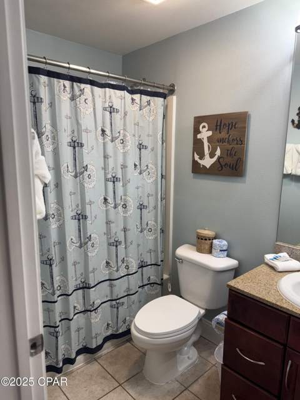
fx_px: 277
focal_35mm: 24
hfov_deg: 56.8
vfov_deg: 71.6
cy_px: 200
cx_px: 150
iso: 125
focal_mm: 6.76
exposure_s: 1/120
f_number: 1.78
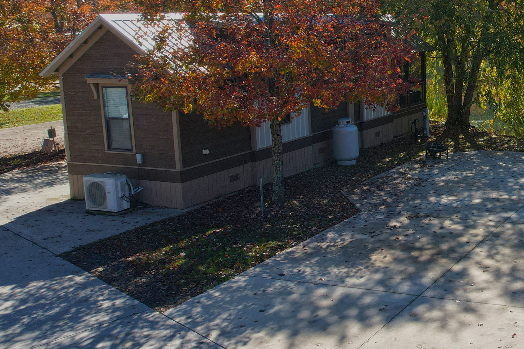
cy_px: 110
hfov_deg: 38.1
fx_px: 684
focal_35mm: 47
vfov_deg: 28.4
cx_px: 503
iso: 100
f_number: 2.8
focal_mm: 8.38
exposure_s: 1/160
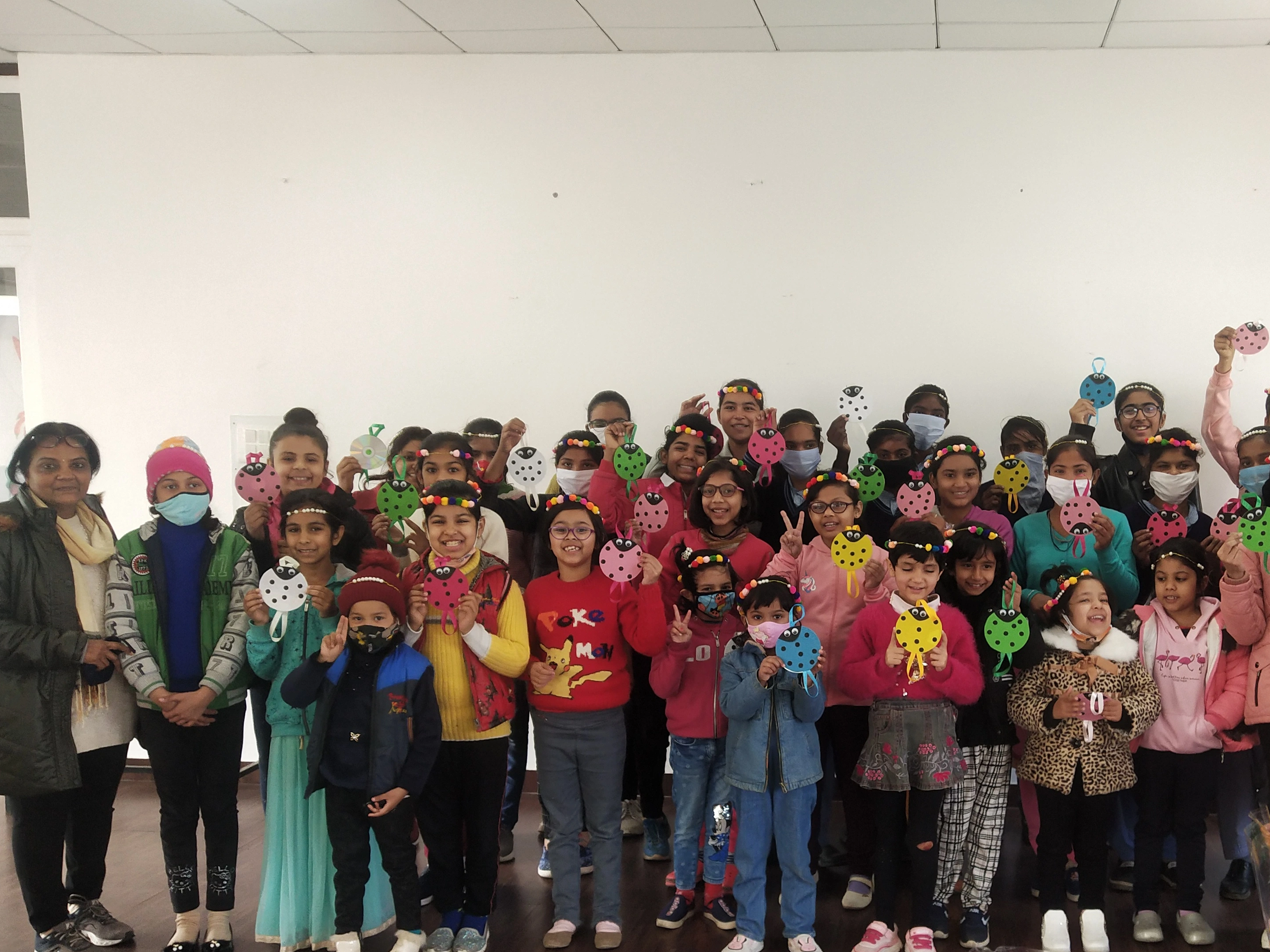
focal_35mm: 42
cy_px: 624
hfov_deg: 44.3
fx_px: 1541
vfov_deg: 34.1
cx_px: 828
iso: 105
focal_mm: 3.95
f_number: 1.8
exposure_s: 1/100
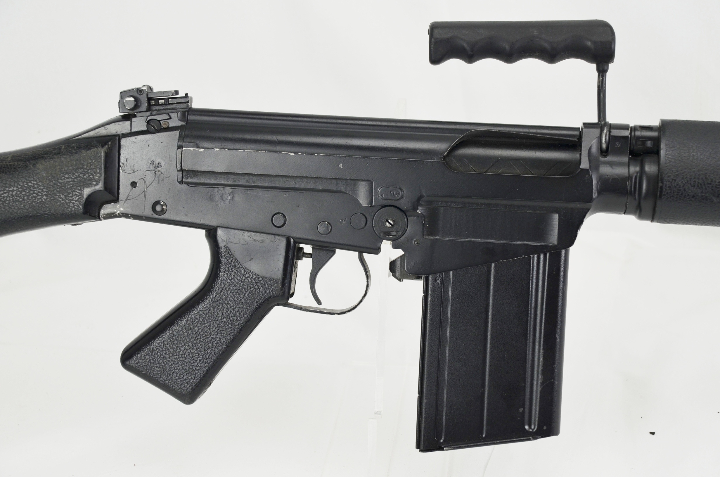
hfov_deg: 30.6
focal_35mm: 66
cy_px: 238
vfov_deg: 20.5
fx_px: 1317
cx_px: 360
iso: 250
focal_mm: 44
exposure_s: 1/125
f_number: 5.6
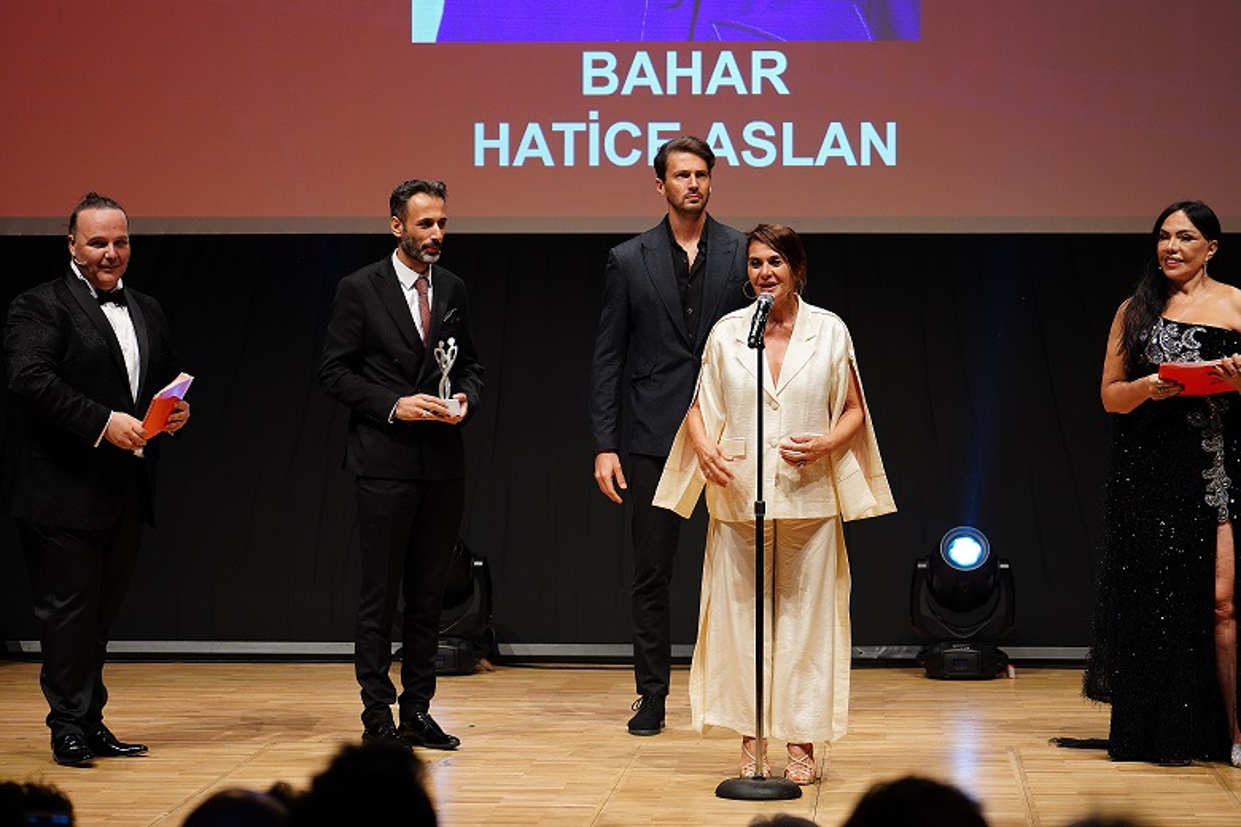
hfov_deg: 19.5
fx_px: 3619
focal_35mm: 105
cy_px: 414
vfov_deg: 13.0
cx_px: 620
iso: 800
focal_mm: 70
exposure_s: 1/200
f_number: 2.8
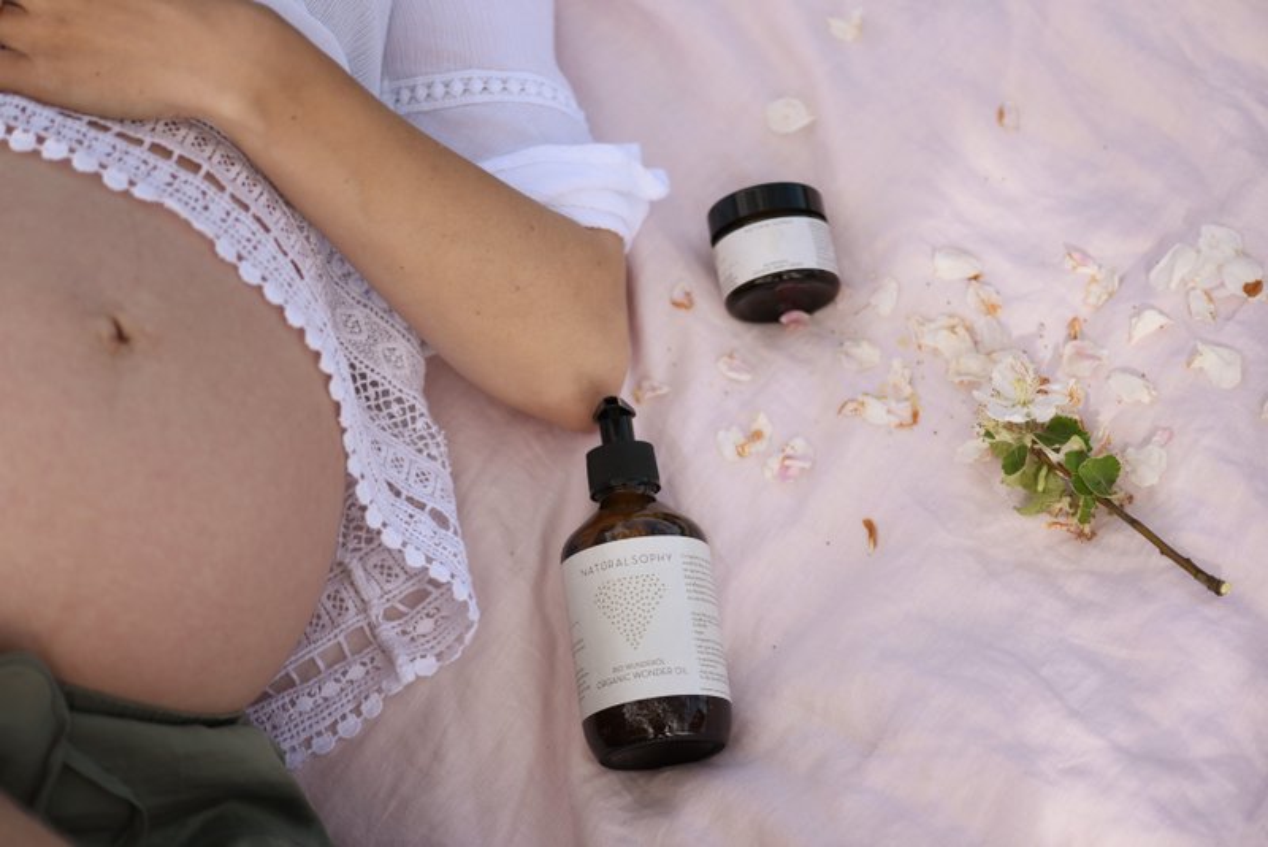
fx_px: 3699
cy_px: 424
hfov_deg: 19.4
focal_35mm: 105
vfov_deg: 13.1
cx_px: 634
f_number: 3
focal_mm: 105
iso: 500
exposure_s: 1/4000
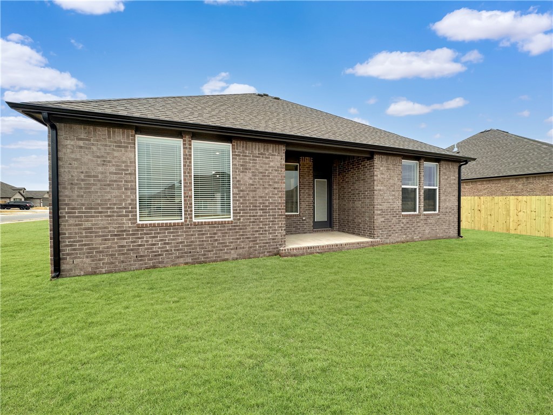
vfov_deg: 85.7
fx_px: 224
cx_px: 276
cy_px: 208
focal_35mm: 14
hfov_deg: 102.1
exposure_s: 1/120
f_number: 2.2
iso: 64
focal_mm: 2.22
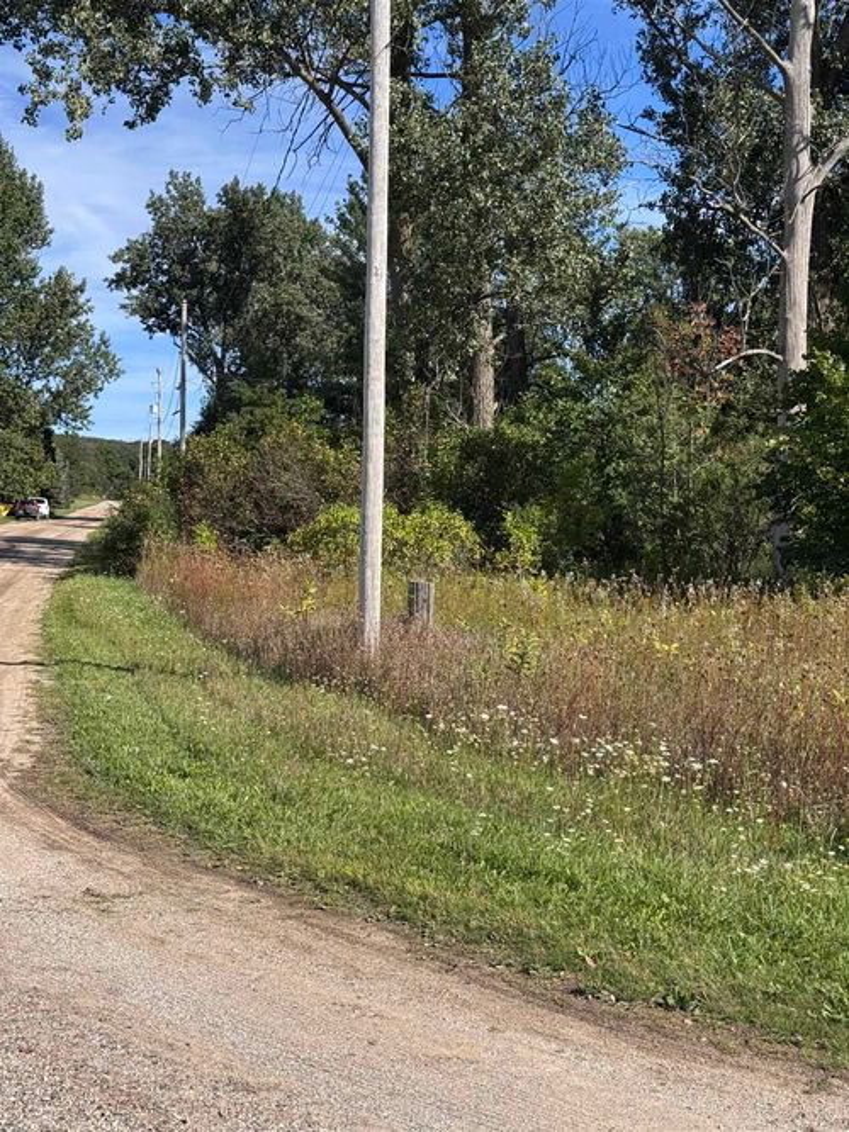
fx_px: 1570
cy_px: 566
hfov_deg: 30.3
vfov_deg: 39.7
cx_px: 424
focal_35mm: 48
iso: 64
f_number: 1.78
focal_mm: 6.76
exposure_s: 1/3257
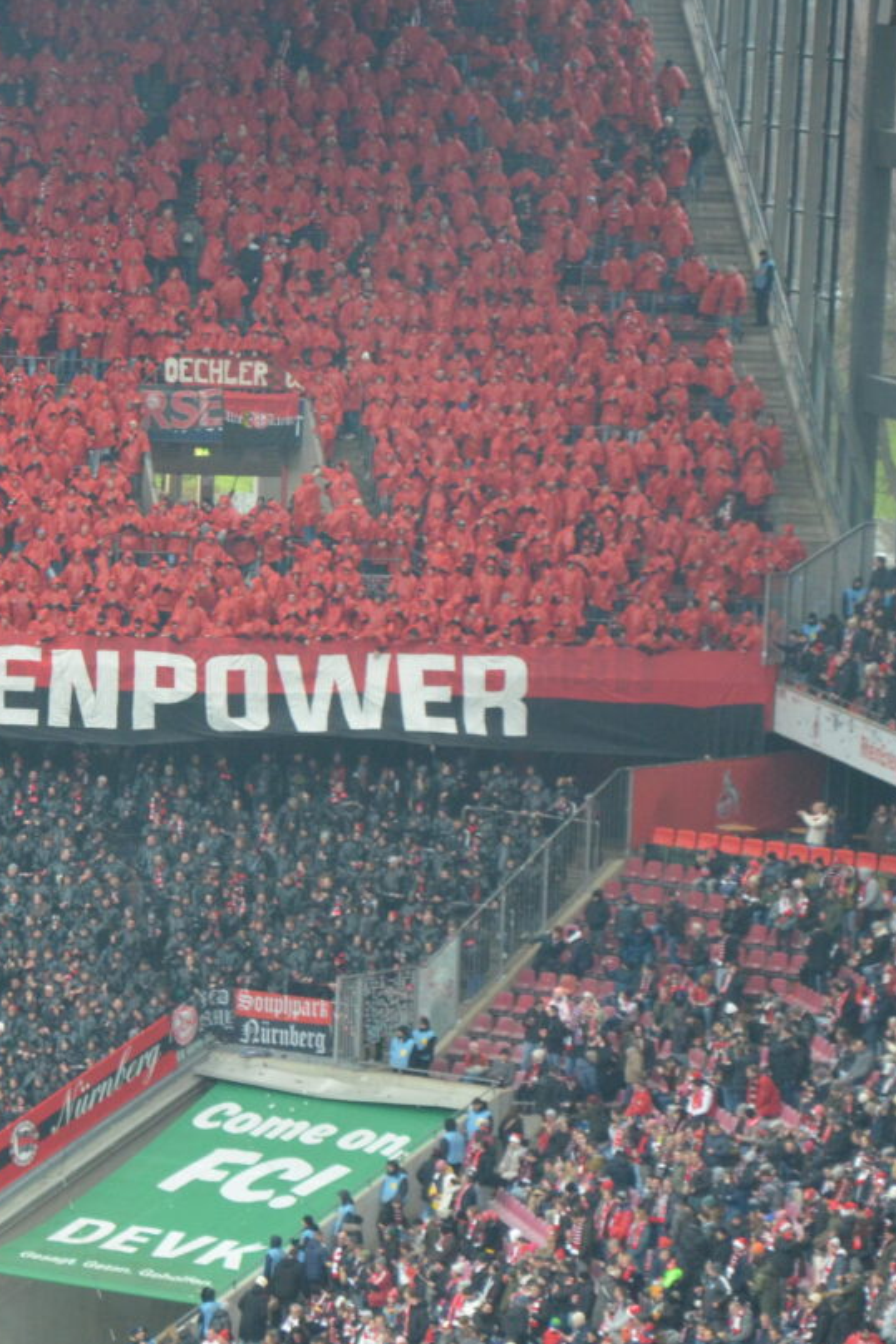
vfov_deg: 8.7
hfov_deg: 5.8
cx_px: 55
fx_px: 8851
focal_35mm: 237
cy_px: 508
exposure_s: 1/125
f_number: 5.3
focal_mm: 80
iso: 1400
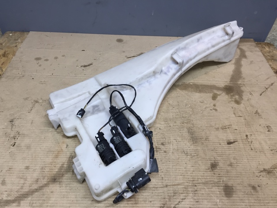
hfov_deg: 61.7
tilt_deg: -45.8
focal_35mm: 29
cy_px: 104
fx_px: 232
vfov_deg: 48.2
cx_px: 138
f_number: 2.2
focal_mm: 4.15
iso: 32
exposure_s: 1/33
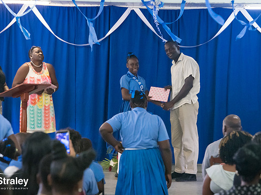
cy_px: 98
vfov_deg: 8.8
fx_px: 1274
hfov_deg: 11.7
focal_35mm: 169
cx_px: 130
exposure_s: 1/200
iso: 20000
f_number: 6.3
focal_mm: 155
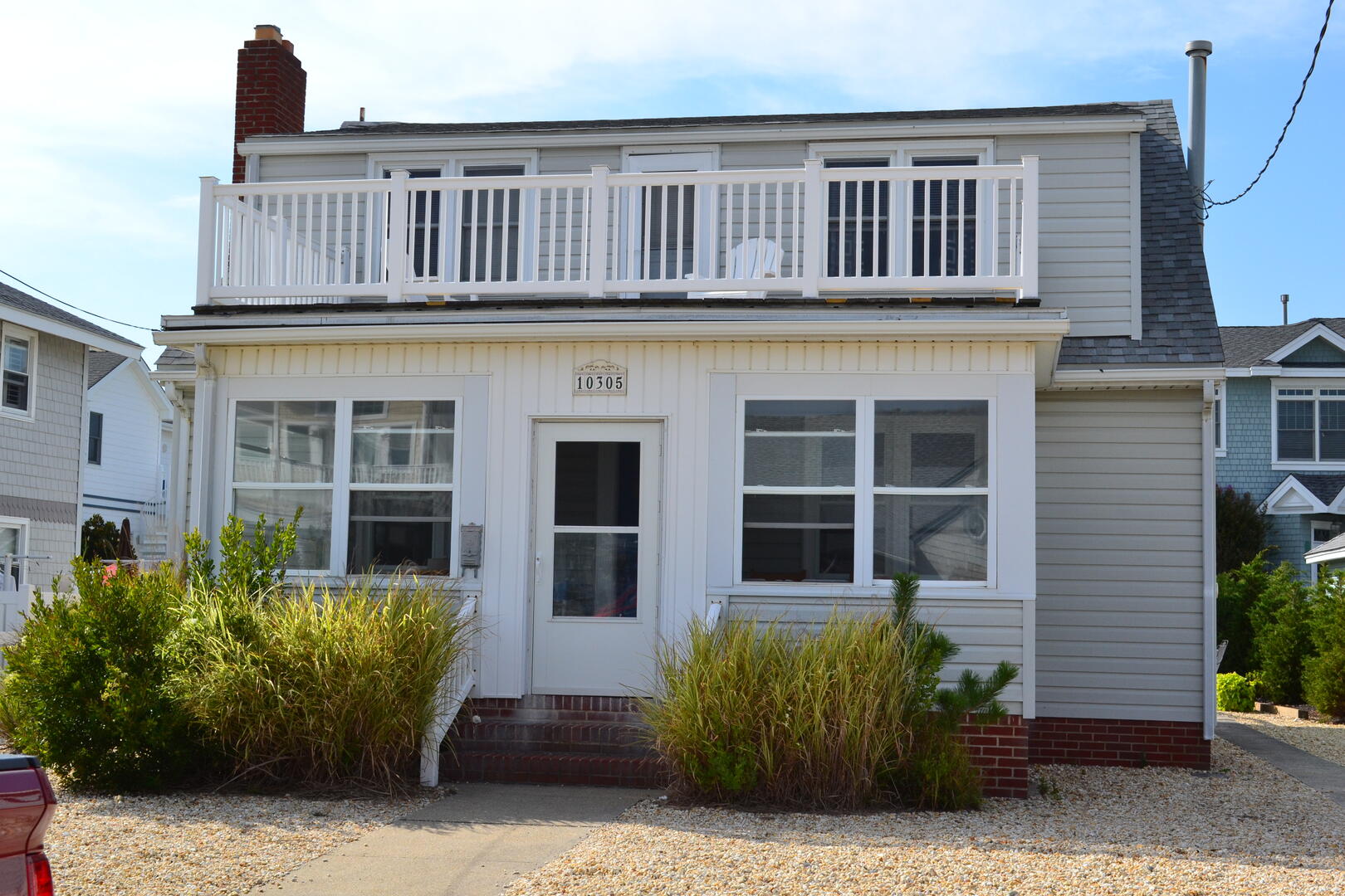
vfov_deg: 28.1
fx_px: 1793
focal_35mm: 48
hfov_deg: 41.1
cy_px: 448
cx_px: 672
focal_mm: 32
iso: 400
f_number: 11
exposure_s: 1/500
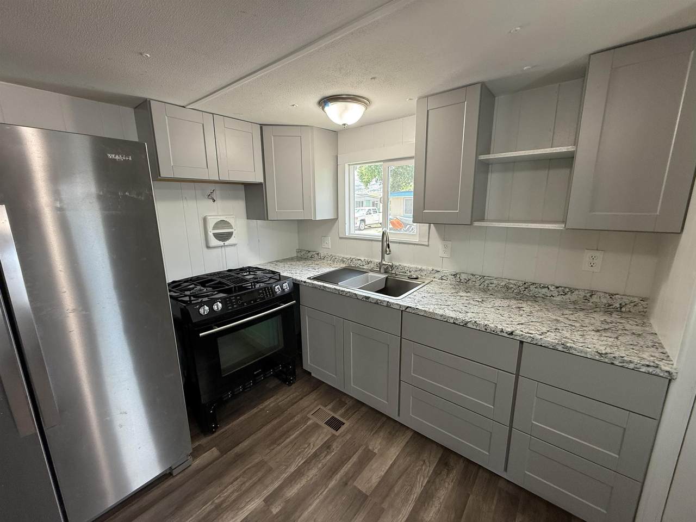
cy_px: 261
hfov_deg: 102.1
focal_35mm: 14
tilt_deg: -11.4
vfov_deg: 85.7
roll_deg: +0.7
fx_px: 281
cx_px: 348
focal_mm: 2.22
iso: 125
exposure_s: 1/120
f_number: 2.2
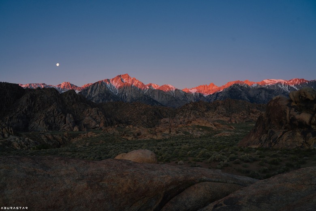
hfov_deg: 63.7
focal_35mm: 29
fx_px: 255
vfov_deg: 45.0
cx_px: 158
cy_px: 106
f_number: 7.1
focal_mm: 29
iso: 100
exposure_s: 1/50
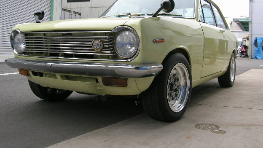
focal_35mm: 38
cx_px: 130
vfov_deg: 31.0
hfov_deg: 52.8
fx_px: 265
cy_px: 51
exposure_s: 1/89
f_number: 4.9
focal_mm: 5.7
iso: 50
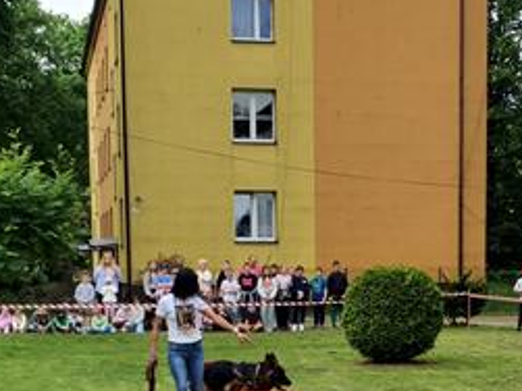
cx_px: 337
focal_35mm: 83
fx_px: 1251
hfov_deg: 23.5
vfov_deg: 17.4
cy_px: 385
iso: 50
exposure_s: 1/1948
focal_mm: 4.3
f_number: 1.5
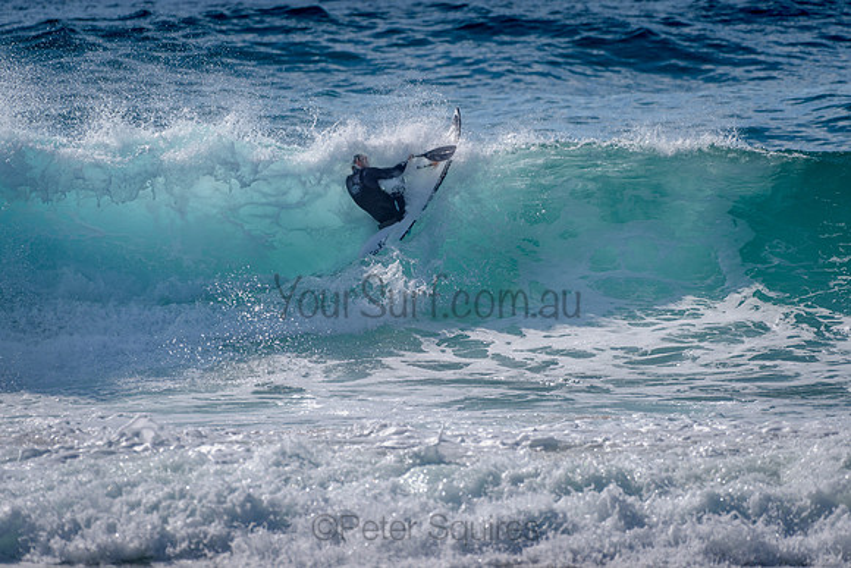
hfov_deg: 3.4
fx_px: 14497
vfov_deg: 2.2
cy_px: 220
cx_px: 423
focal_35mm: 613
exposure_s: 1/2000
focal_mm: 500
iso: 90
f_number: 5.6
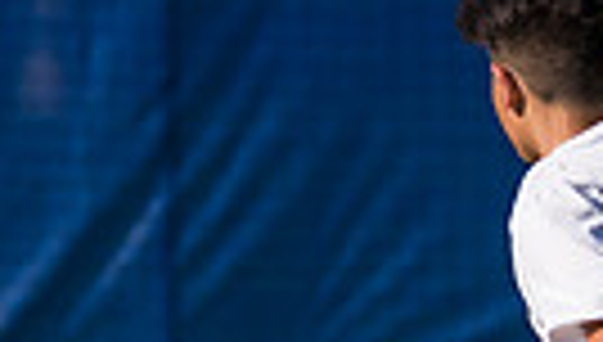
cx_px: -616
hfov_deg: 1.3
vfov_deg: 0.7
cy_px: 342
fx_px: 27172
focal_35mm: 1696
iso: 320
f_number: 5.6
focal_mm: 250
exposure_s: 1/2000
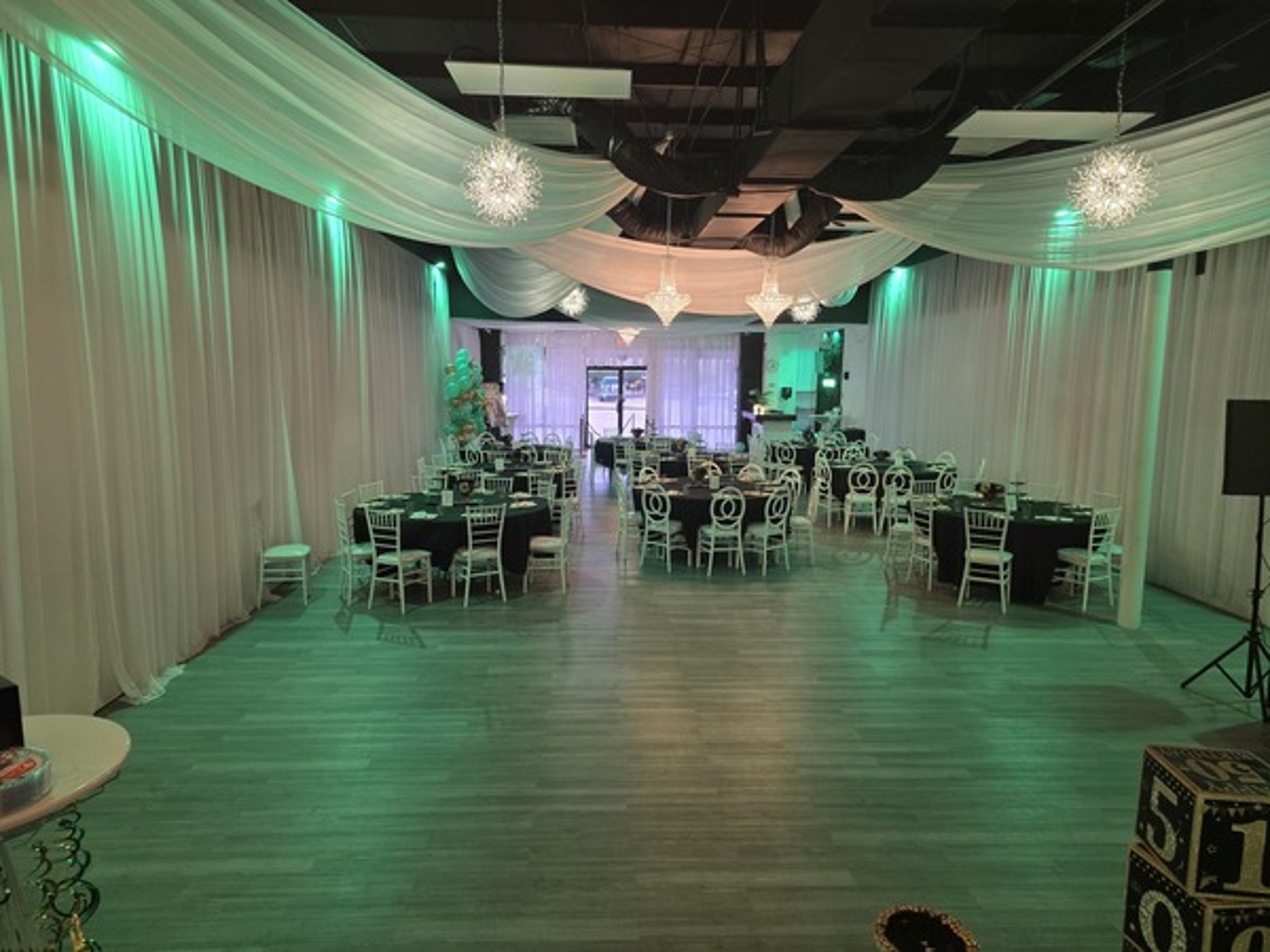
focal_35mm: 23
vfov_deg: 58.9
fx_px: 844
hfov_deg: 73.9
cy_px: 476
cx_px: 635
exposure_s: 1/120
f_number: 1.7
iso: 320
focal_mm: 6.25
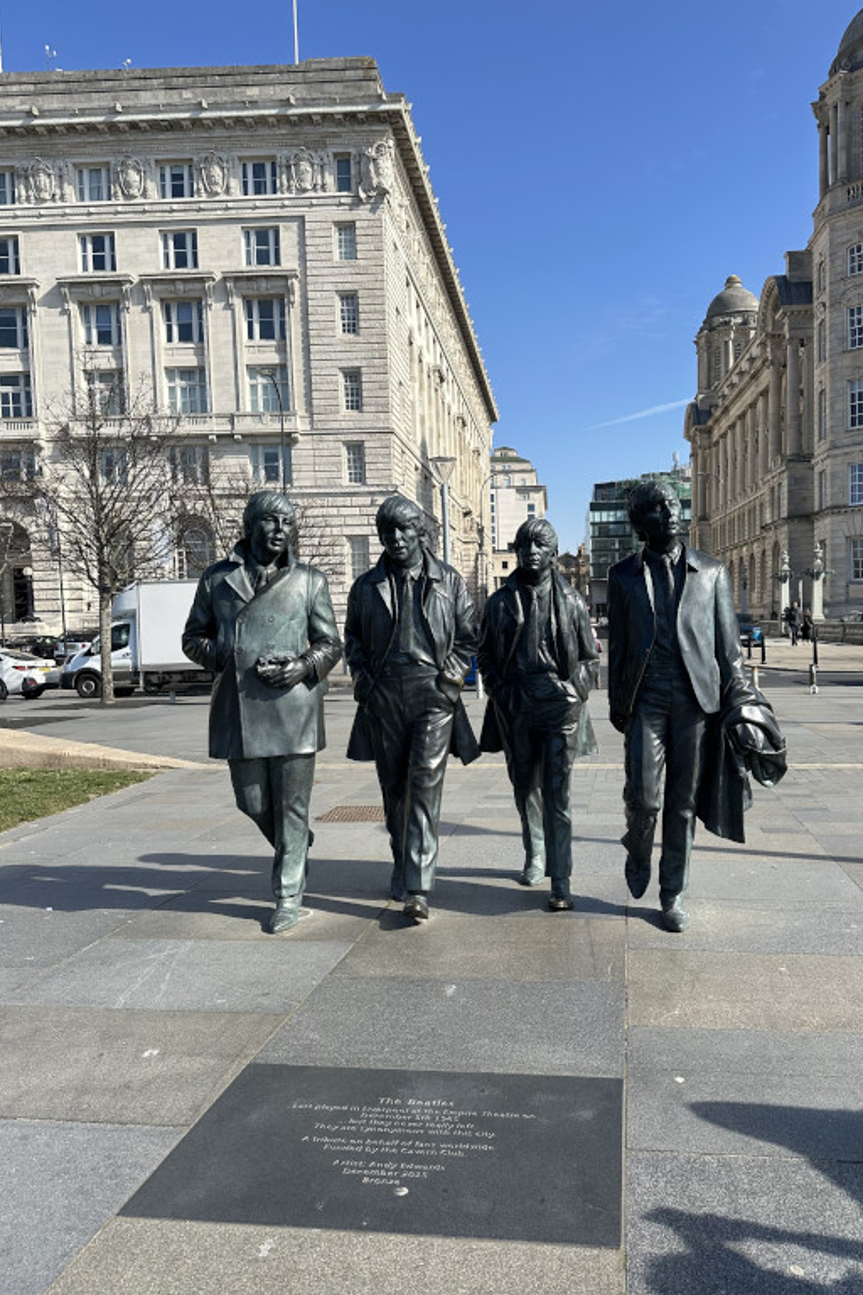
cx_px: 496
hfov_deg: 49.4
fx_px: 935
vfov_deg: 69.4
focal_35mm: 26
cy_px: 661
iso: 80
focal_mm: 6.86
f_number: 1.78
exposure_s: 1/3472
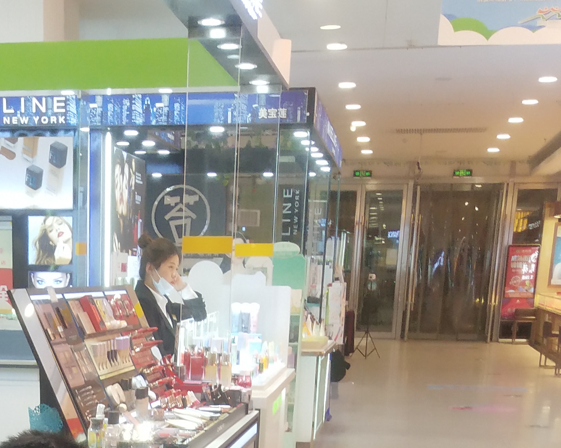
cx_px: 88
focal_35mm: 85
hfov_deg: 22.1
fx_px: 1411
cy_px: 706
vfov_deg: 16.2
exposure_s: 1/100
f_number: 1.8
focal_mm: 3.95
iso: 141
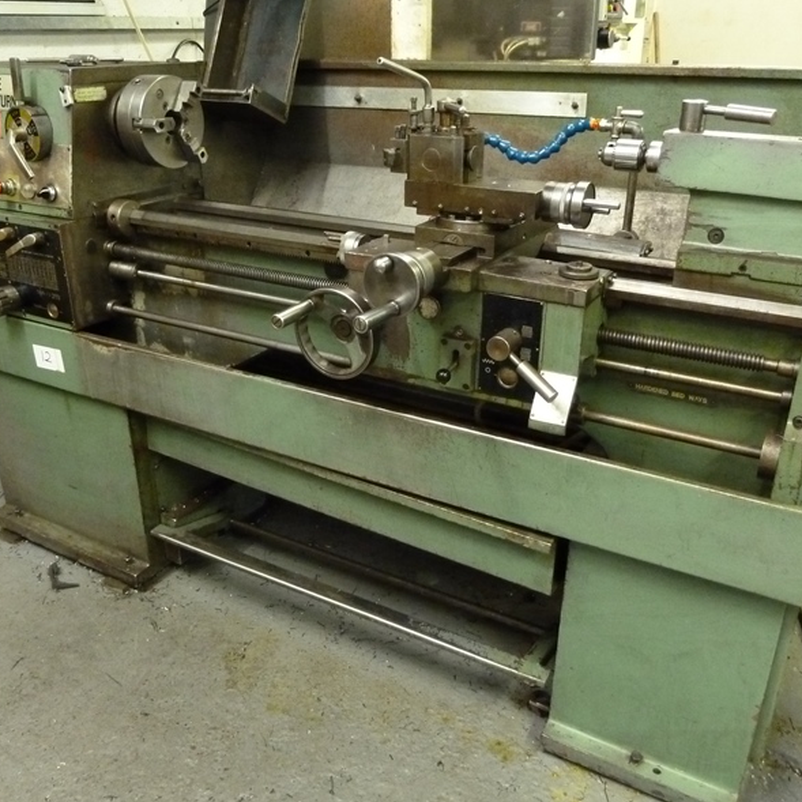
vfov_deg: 54.0
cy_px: 398
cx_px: 394
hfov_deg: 54.0
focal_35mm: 30
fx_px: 786
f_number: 3.3
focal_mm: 4.1
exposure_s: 1/10
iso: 800
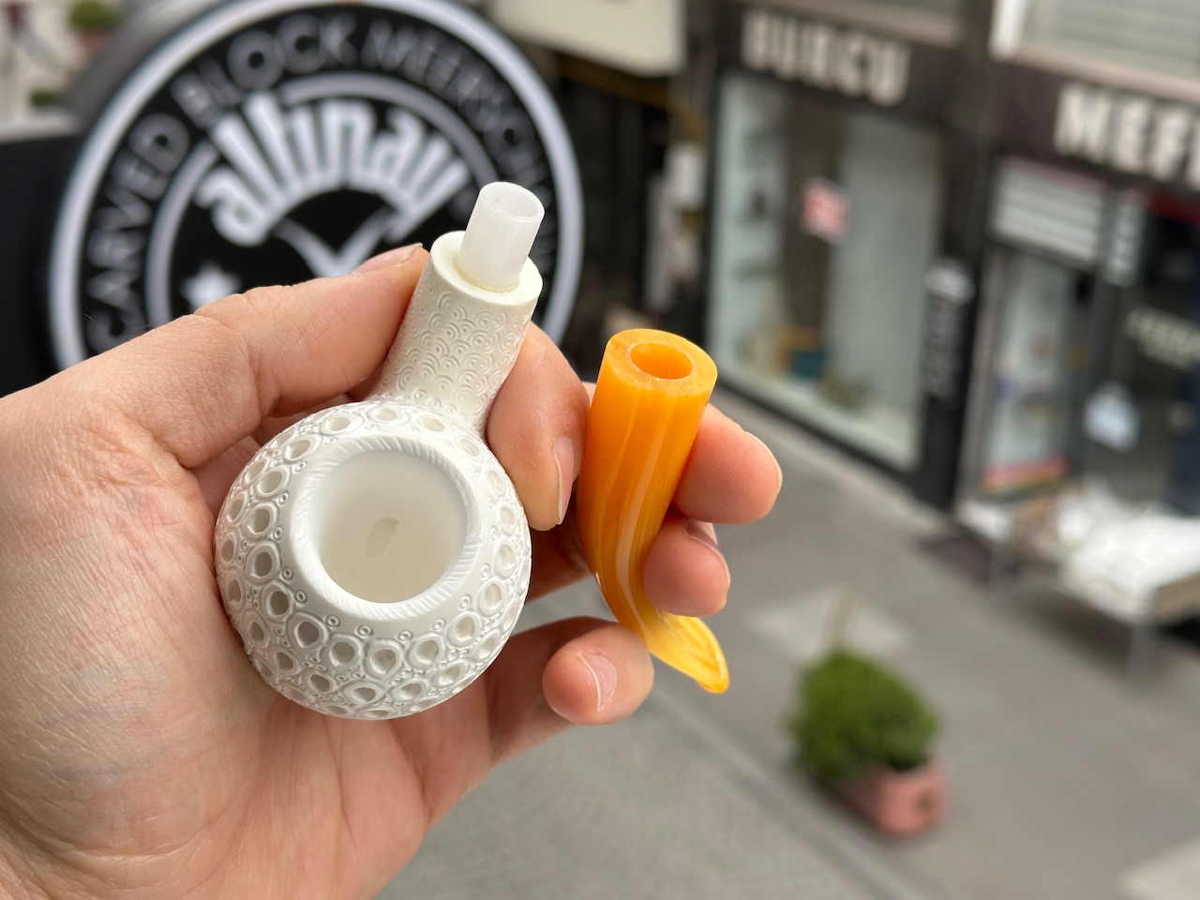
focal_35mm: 48
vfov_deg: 30.3
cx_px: 600
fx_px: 1664
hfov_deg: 39.7
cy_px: 450
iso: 64
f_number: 1.78
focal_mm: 6.86
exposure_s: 1/627
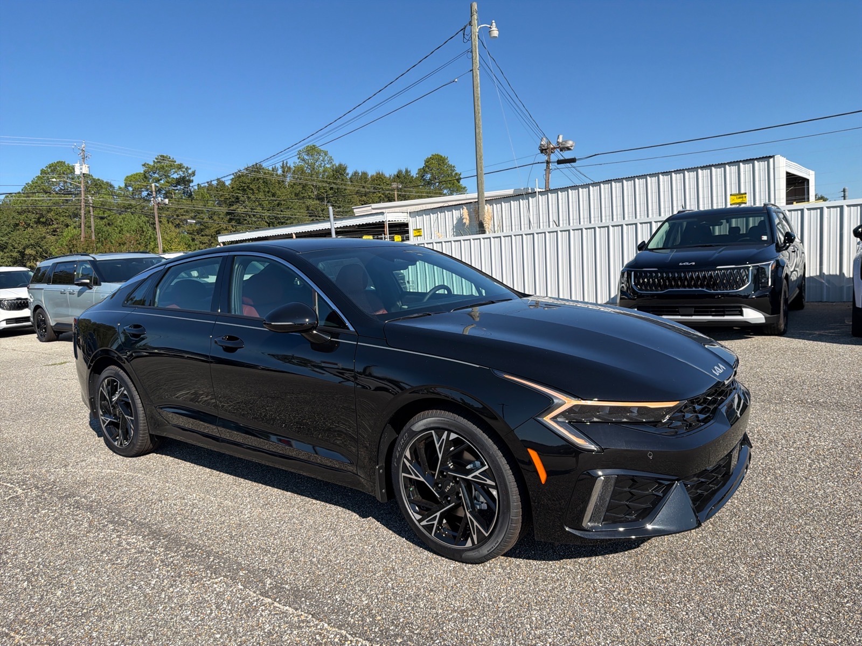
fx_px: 598
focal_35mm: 24
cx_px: 431
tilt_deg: -7.2
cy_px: 323
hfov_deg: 71.6
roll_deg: +2.9
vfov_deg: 56.8
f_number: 1.78
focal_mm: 6.76
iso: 80
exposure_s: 1/3953
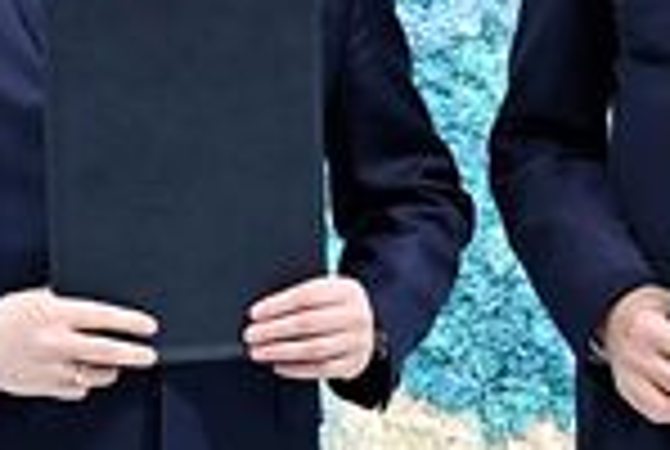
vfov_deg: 6.6
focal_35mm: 209
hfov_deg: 9.8
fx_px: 3897
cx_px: 508
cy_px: 38
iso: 500
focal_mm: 52
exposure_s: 1/250
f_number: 3.2
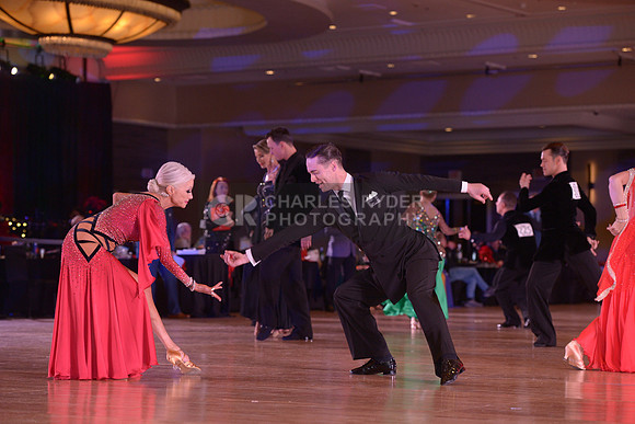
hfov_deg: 19.5
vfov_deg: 13.0
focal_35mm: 105
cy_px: 212
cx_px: 318
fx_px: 1852
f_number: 4.5
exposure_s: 1/200
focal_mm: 105
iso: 1250
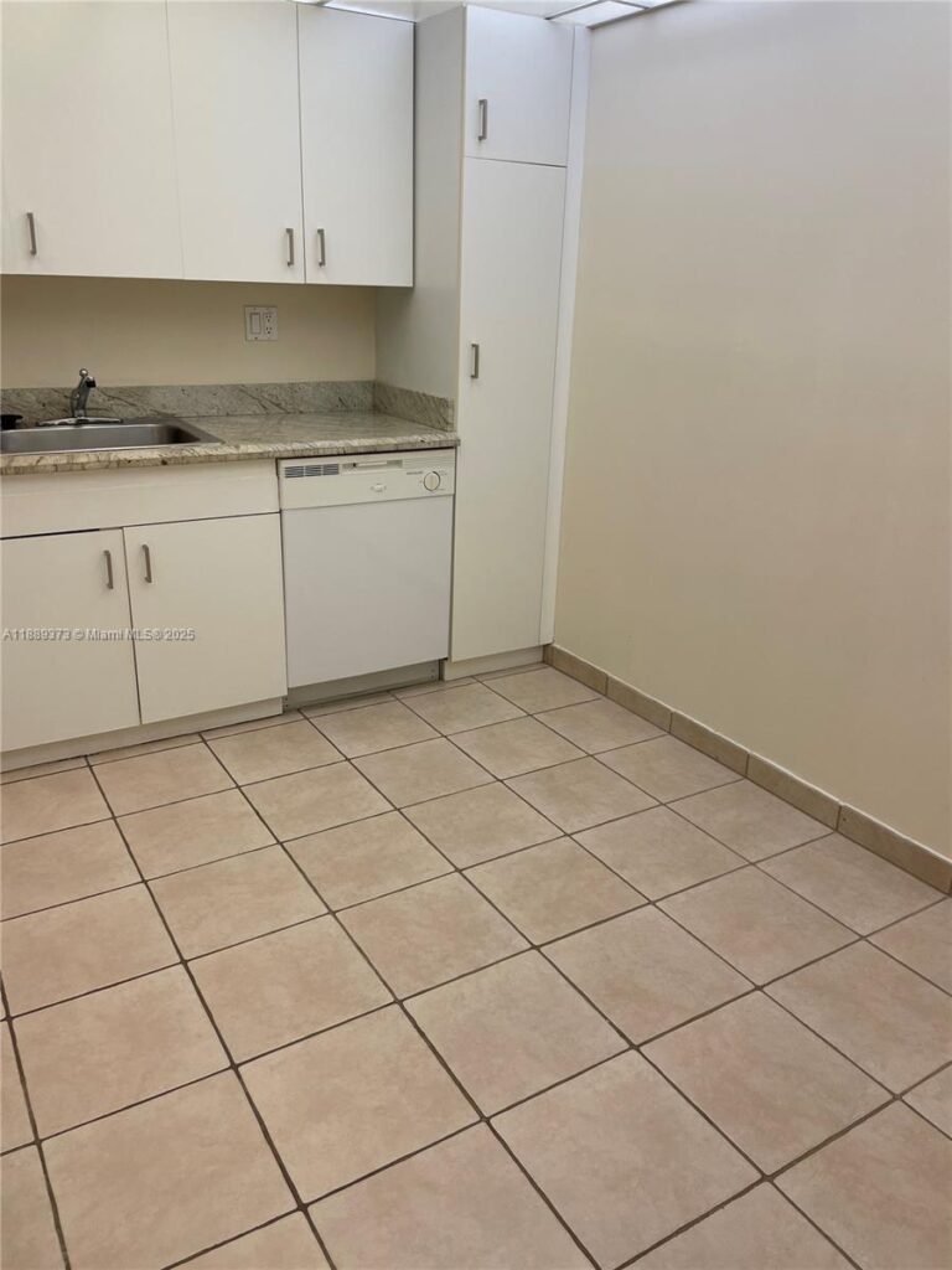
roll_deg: -2.2
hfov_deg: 53.1
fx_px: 953
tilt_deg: -19.8
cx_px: 476
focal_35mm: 26
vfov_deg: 67.3
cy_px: 635
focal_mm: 4.2
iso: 50
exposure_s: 1/120
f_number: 1.6
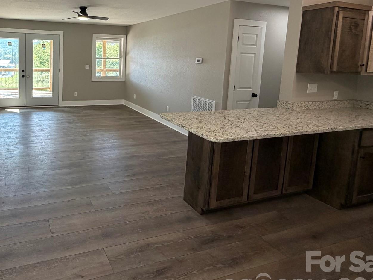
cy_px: 80
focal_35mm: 23
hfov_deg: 69.3
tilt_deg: -5.6
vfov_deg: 56.7
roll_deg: -1.0
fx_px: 248
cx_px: 95
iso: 125
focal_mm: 2.22
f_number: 2.2
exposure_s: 1/121
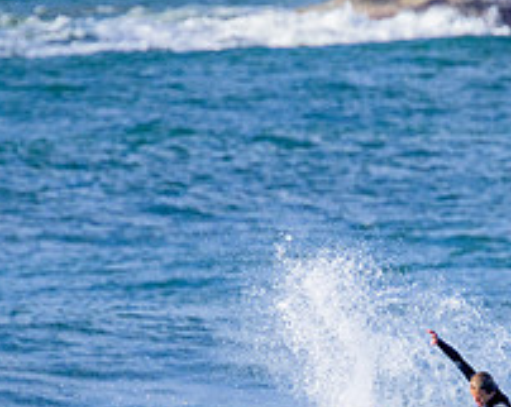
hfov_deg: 0.9
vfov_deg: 0.7
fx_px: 32605
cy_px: 469
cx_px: 415
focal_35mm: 2159
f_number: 11
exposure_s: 1/2000
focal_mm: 800
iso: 1600
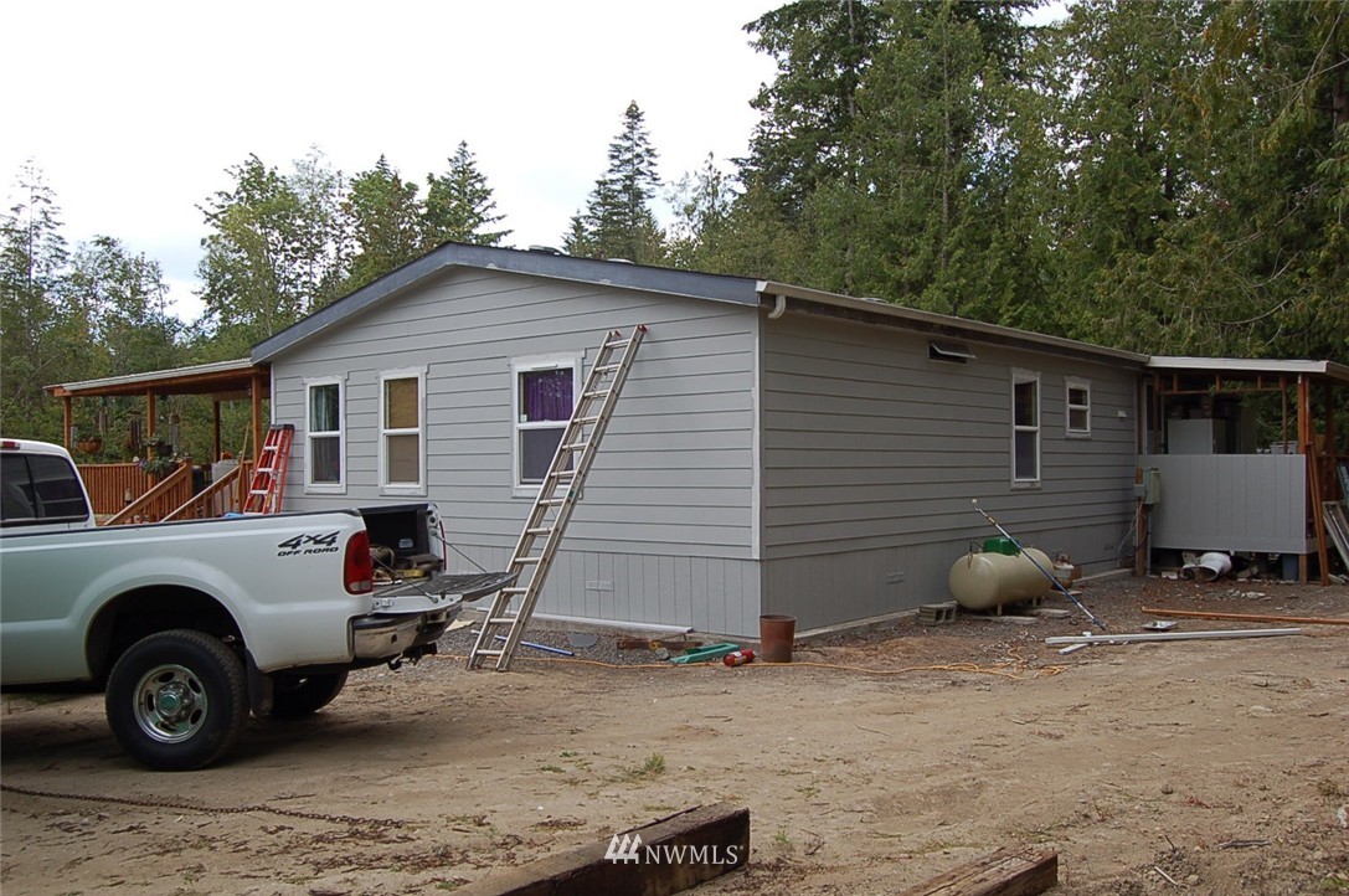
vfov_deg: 39.9
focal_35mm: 33
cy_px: 448
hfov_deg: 57.3
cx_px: 674
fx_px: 1235
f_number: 7.1
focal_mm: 22
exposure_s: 1/200
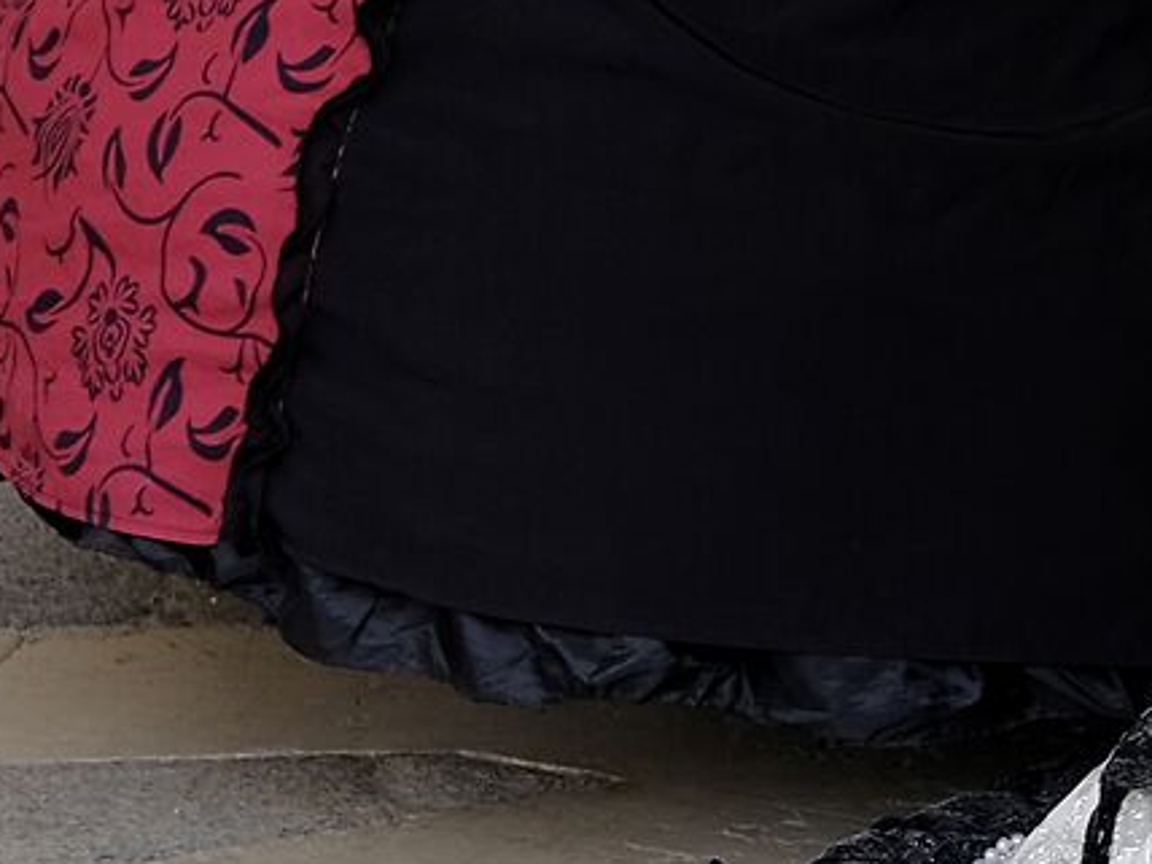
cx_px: 2888
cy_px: -415
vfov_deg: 6.6
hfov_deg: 8.2
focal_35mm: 221
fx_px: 7355
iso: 160
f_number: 2.8
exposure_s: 1/210
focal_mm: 27
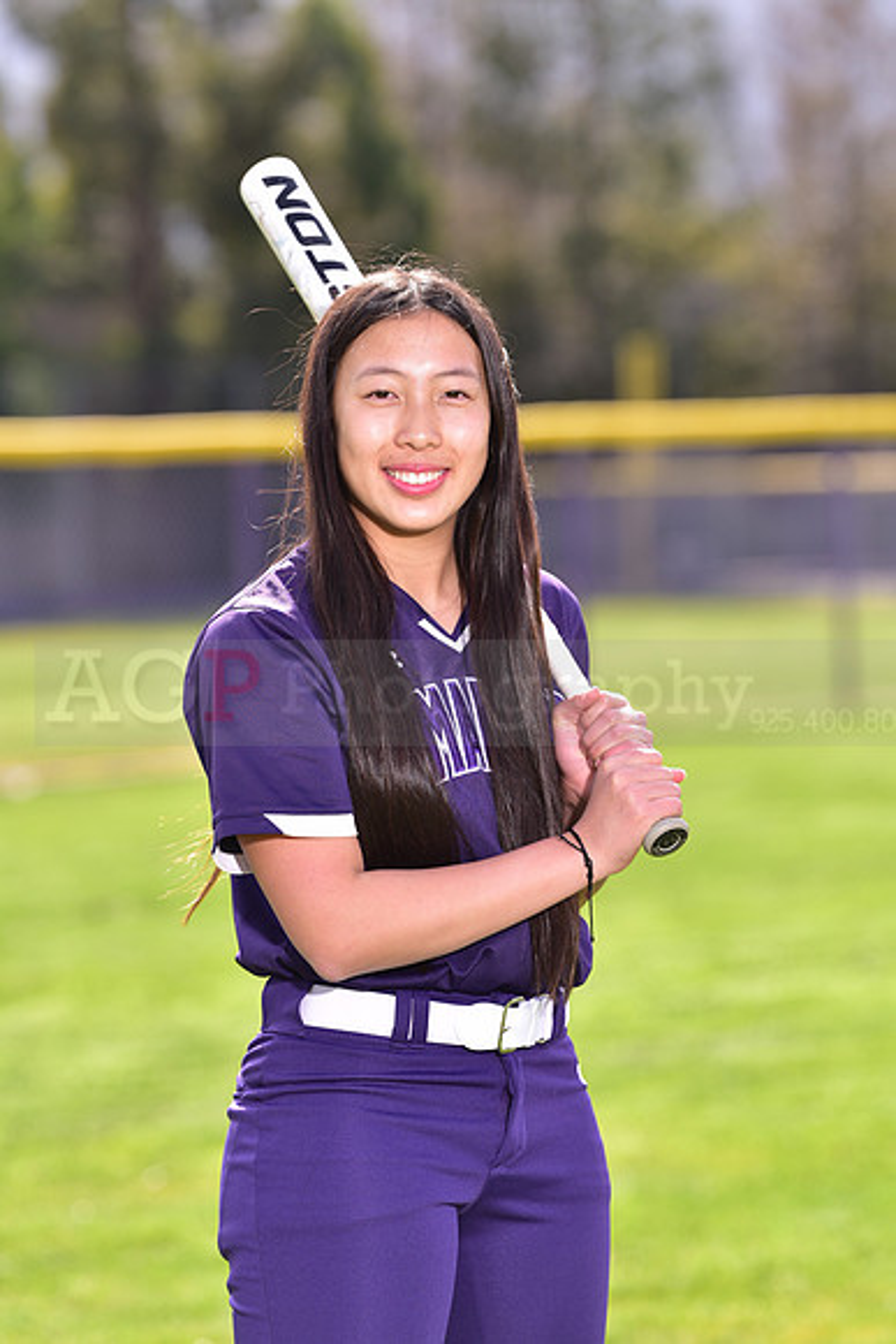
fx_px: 7462
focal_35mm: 200
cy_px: 672
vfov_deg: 10.3
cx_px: 448
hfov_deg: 6.9
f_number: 5
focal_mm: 200
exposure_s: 1/250
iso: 100
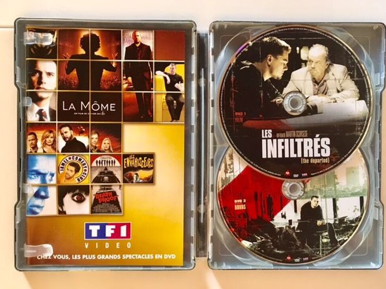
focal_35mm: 30
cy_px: 140
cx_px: 195
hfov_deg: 60.0
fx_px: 334
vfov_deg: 46.8
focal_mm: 4.15
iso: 200
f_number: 2.2
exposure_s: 1/17
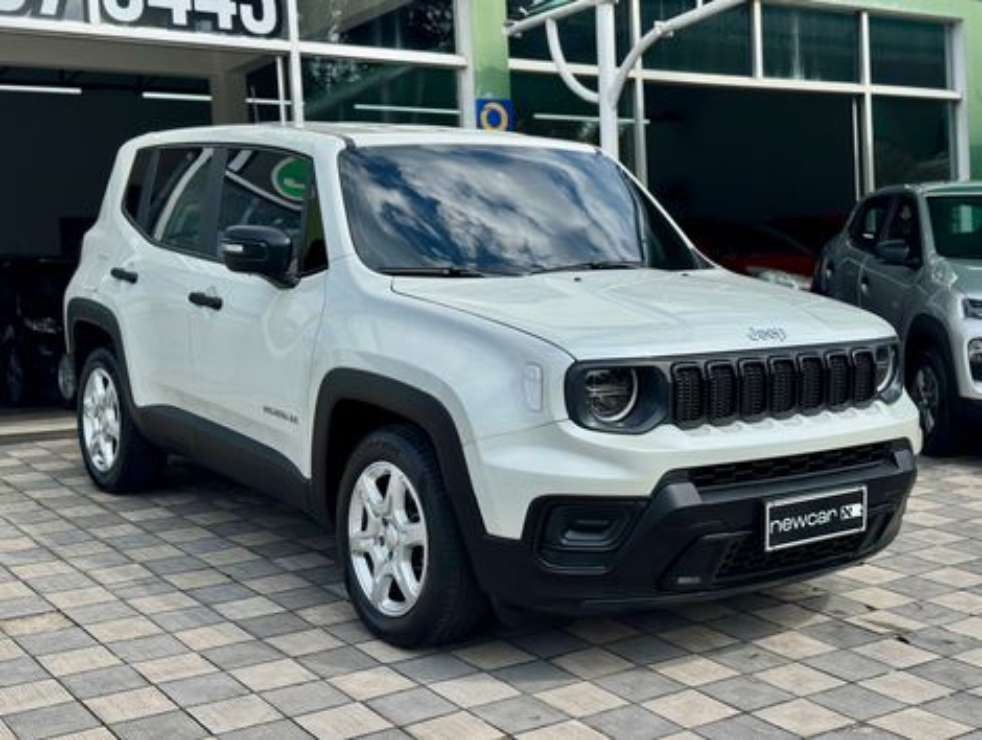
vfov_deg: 30.3
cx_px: 491
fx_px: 1364
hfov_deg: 39.6
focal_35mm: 48
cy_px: 370
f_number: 1.78
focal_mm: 6.76
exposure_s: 1/6410
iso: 64
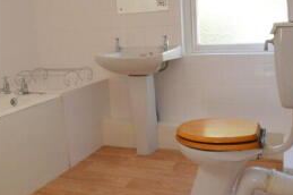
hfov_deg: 50.7
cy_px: 82
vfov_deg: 34.9
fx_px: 309
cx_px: 155
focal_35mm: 38
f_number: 8
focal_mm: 10
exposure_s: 1/60
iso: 1600
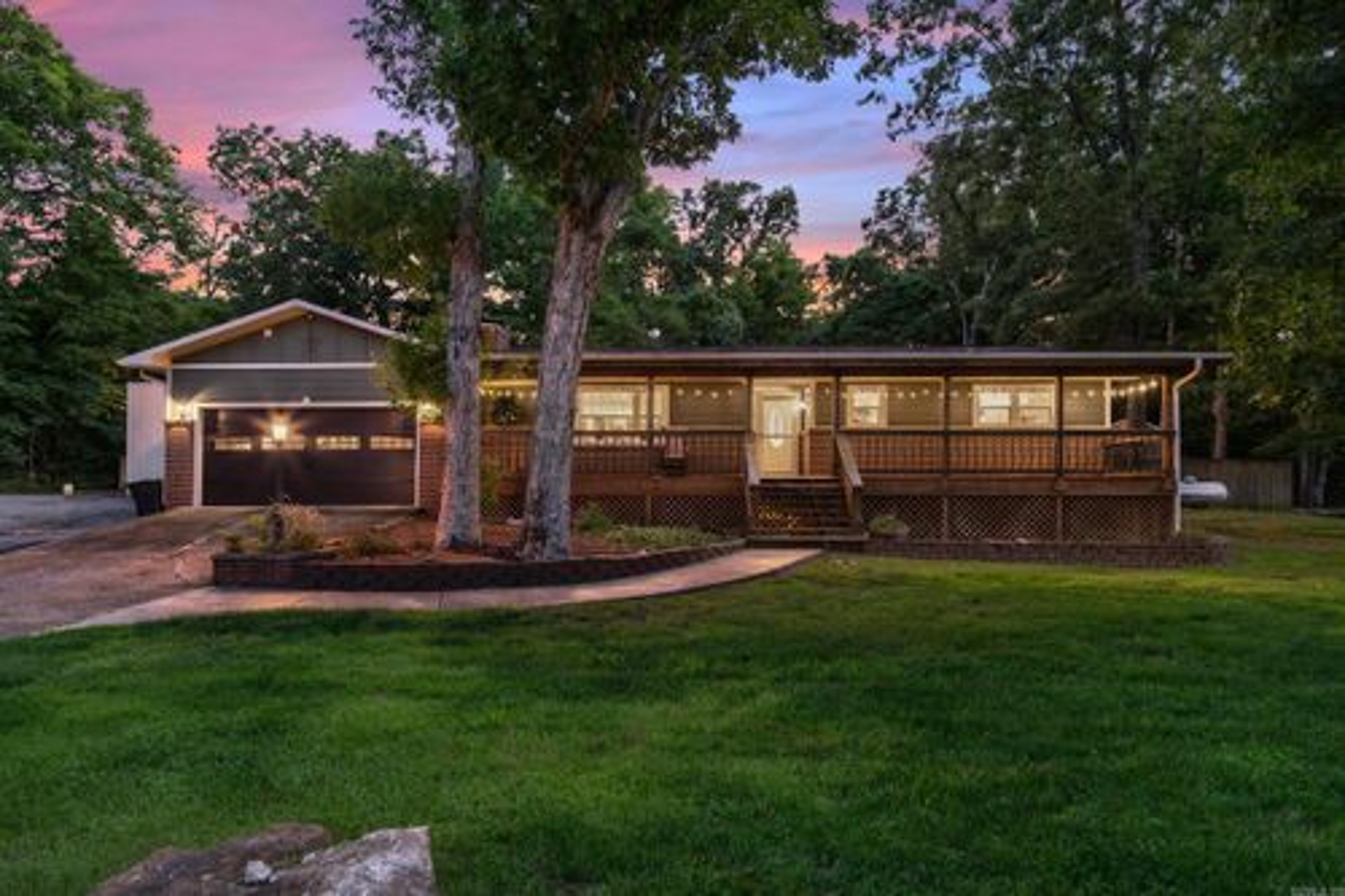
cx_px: 672
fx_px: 734
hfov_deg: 85.0
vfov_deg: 62.8
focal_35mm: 20
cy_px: 448
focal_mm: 13.1
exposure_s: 1/250
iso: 400
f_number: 7.1
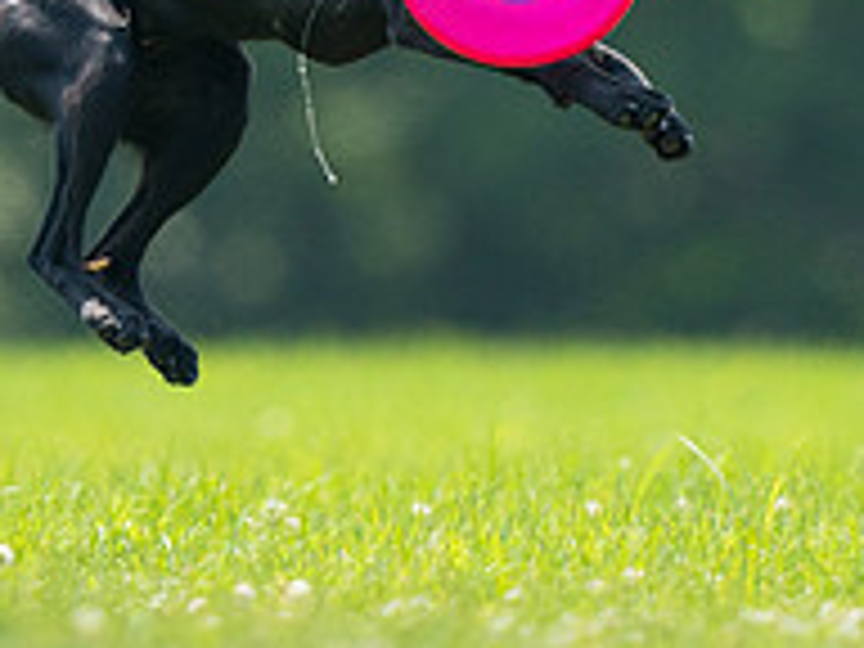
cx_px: 216
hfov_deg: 1.1
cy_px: -169
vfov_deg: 0.9
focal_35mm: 1744
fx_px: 43529
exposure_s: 1/4000
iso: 2500
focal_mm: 600
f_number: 6.3
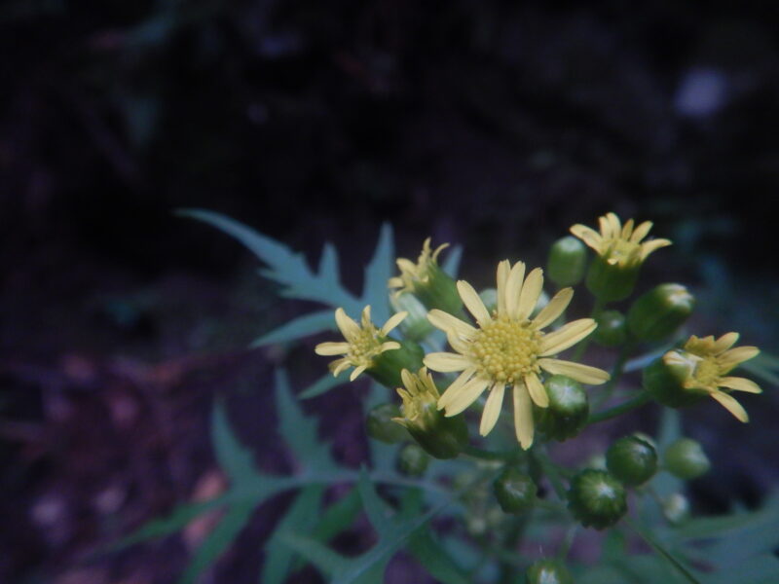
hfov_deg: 71.6
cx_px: 390
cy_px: 292
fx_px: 540
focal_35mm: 24
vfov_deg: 56.8
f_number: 2.8
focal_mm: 4.3
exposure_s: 1/200
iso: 400
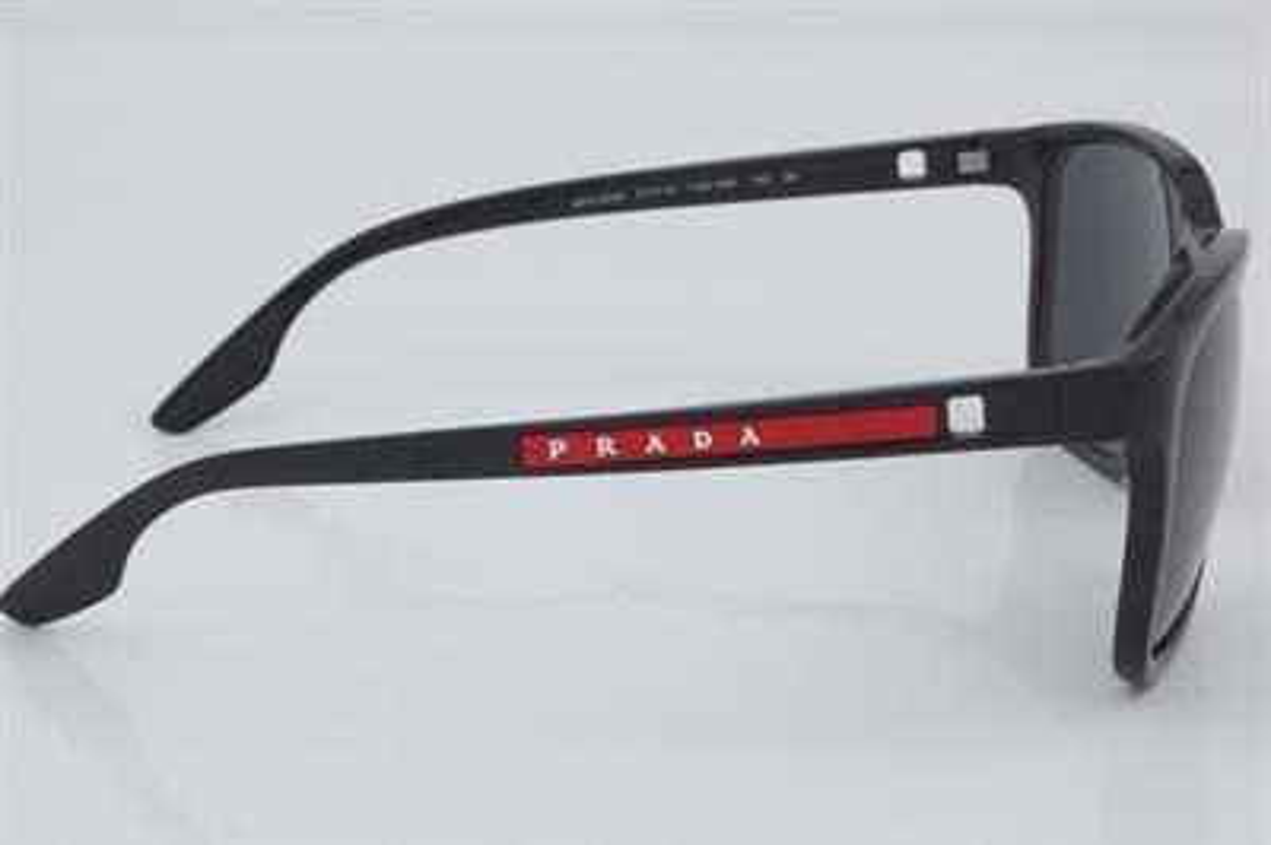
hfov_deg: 24.6
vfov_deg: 16.5
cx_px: 636
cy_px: 422
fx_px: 2910
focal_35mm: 82
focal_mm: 55
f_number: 32
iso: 100
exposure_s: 1/3
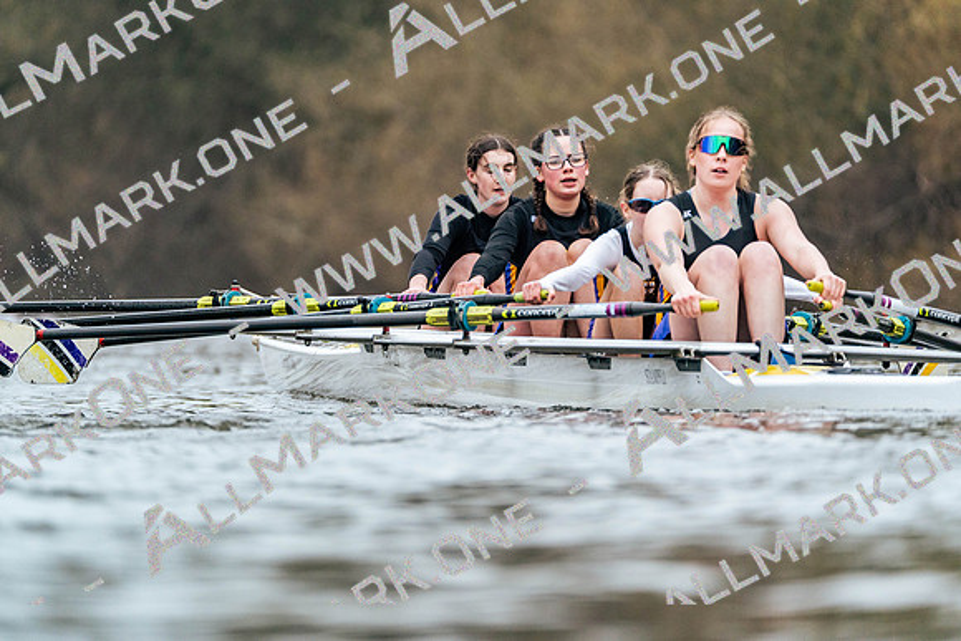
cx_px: 480
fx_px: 16020
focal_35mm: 600
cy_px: 320
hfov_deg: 3.4
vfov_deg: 2.3
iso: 3200
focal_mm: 600
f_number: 6.3
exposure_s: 1/2000
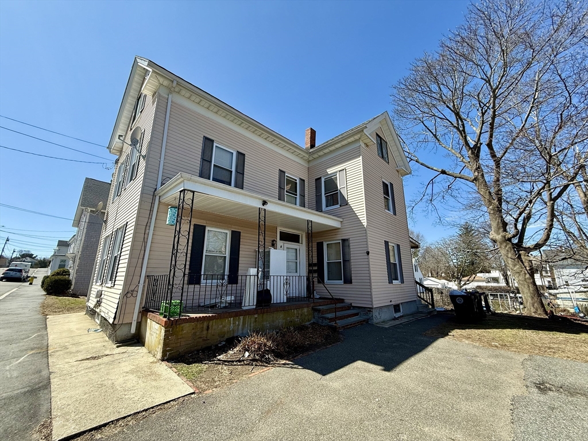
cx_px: 294
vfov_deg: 85.7
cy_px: 220
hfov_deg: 102.1
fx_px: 238
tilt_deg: +13.5
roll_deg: -0.5
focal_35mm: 14
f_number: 2.2
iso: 50
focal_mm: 2.22
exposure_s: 1/779
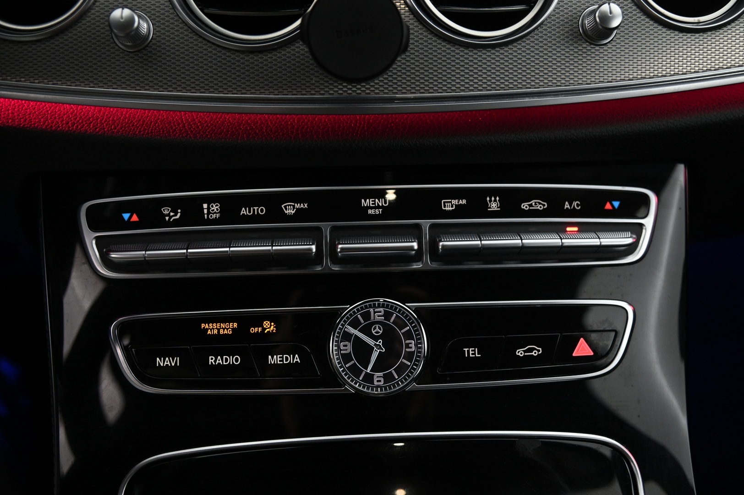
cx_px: 372
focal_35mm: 38
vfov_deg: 35.0
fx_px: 785
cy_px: 248
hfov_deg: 50.7
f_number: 4.5
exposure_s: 1/30
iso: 2000
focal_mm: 38
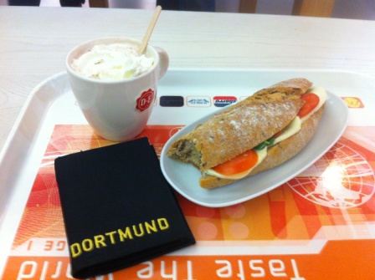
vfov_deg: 40.6
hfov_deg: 52.7
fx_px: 379
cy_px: 140
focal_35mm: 35
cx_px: 188
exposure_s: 1/15
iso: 200
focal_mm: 3.85
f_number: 2.8
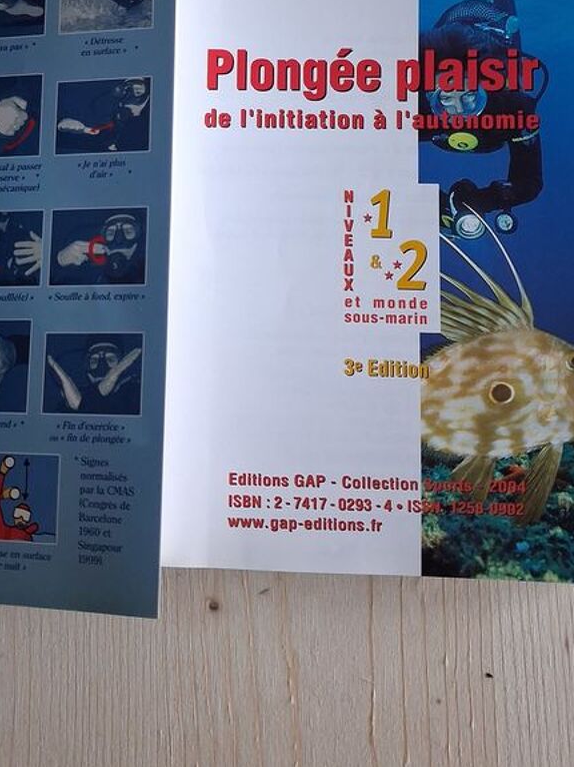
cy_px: 148
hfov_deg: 30.8
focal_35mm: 47
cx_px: 226
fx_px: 1040
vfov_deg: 38.8
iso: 320
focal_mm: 4
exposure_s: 1/50
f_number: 1.8
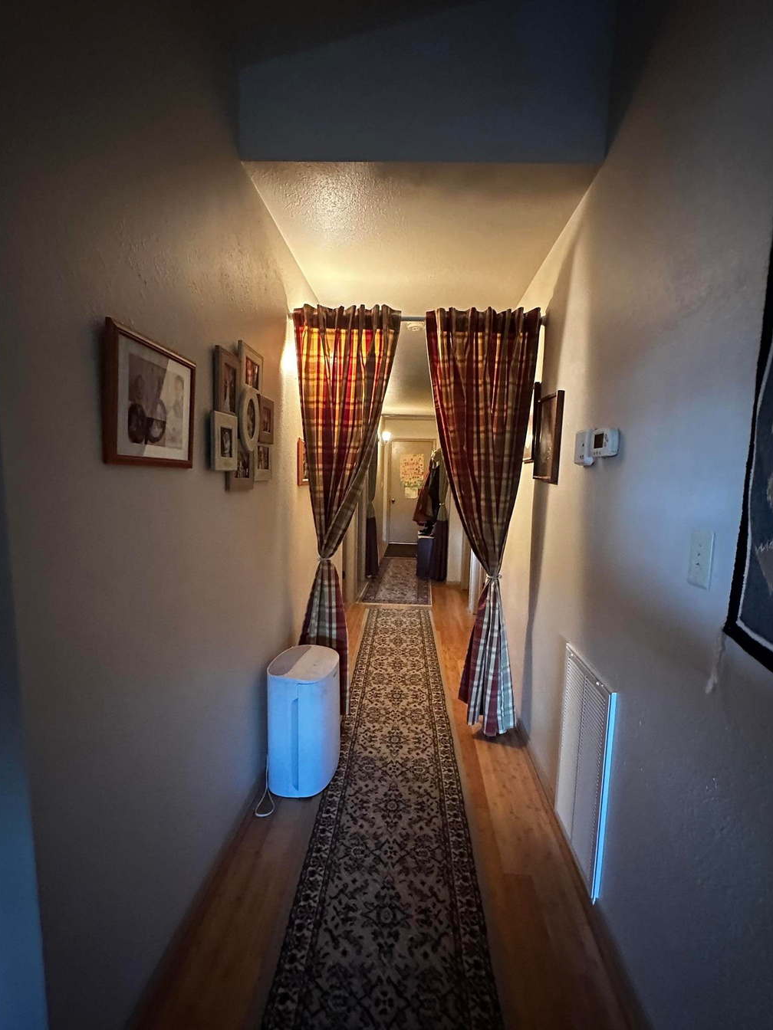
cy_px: 533
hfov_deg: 78.1
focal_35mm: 16
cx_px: 400
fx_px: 476
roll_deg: -1.1
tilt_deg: -5.1
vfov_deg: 94.5
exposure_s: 1/40
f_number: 2.2
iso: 1000
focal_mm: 2.22
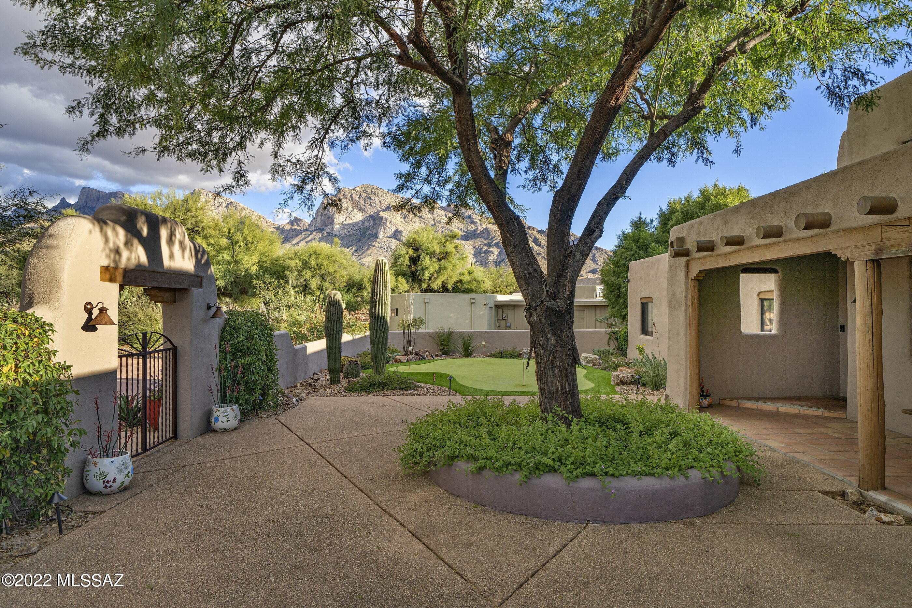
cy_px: 304
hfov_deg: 81.2
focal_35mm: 21
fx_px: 532
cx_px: 456
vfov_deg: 59.5
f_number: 9
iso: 100
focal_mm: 21
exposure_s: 1/100
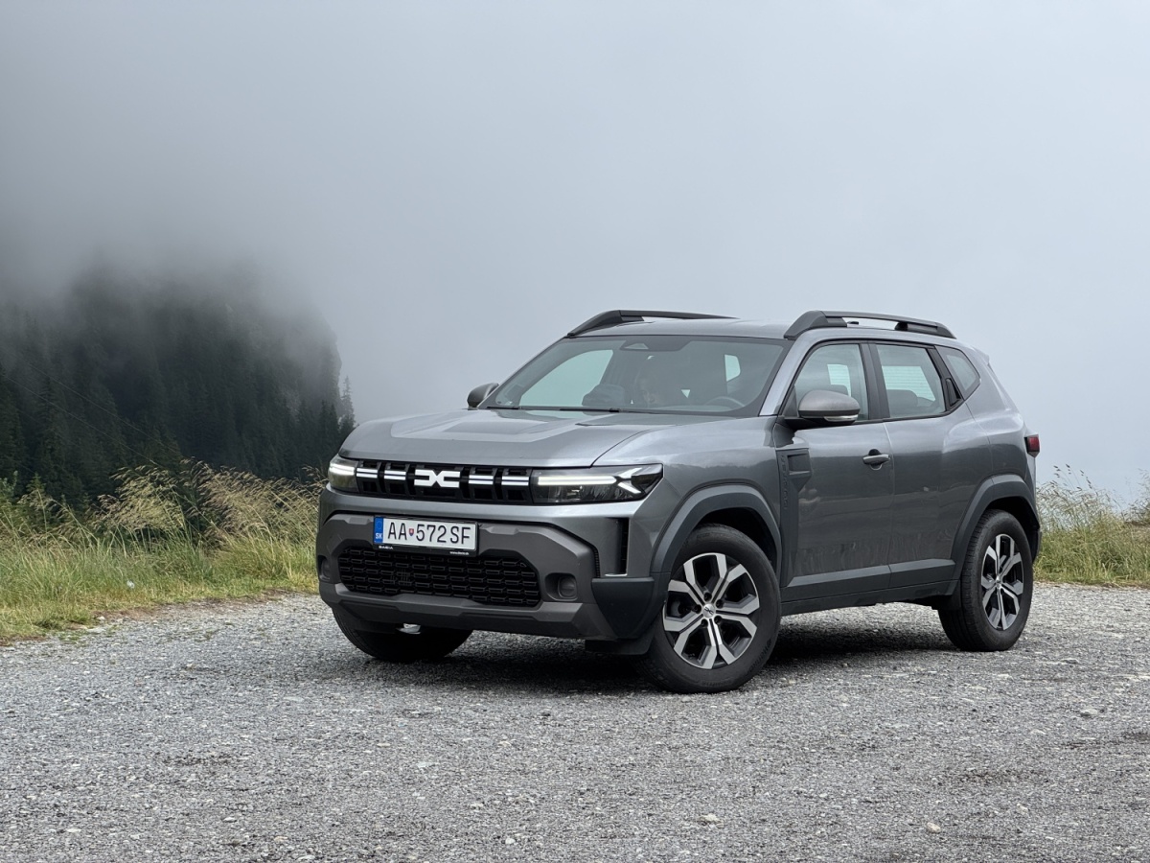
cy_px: 432
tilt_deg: -1.8
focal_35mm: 77
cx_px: 575
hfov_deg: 25.3
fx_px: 2558
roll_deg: +0.5
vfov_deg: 19.1
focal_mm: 9
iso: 25
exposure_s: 1/428
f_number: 2.8
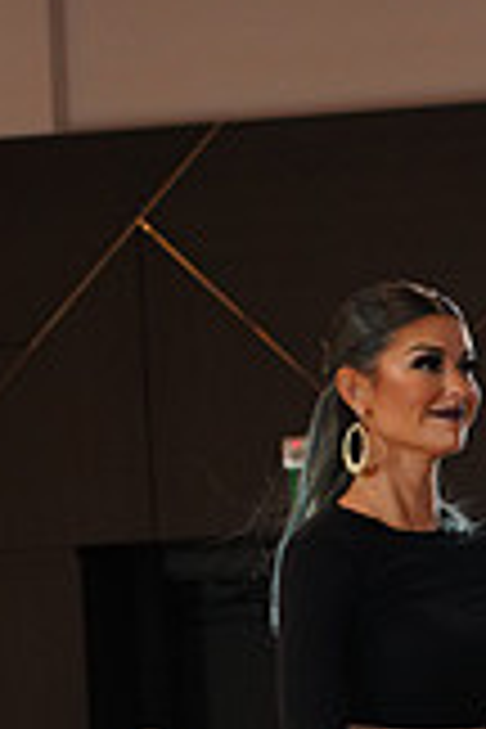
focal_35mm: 375
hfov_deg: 3.7
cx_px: 682
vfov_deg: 5.5
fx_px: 7593
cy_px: 990
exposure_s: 1/200
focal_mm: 105
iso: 1250
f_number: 5
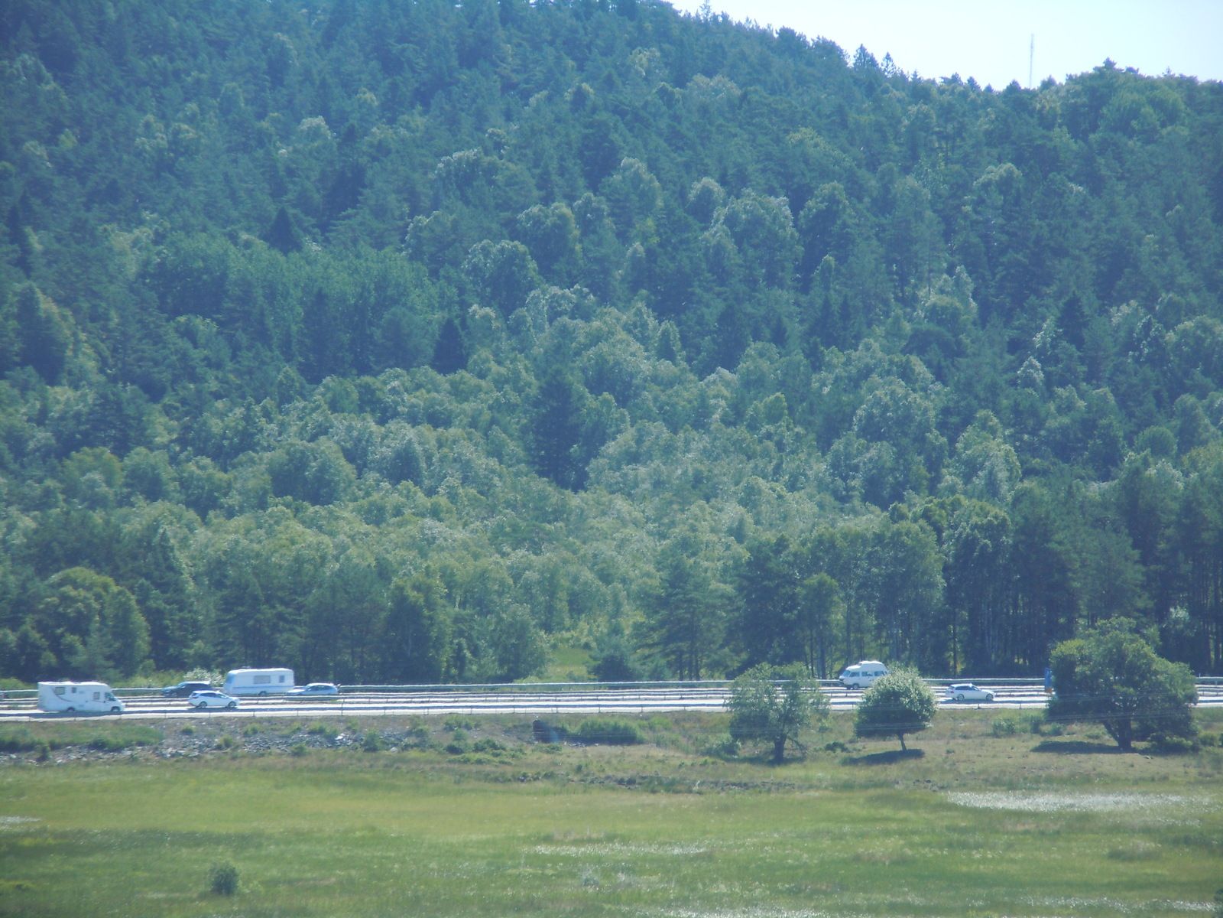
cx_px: 612
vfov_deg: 5.0
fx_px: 10599
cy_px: 459
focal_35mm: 300
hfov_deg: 6.6
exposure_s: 1/250
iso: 125
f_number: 5.6
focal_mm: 54
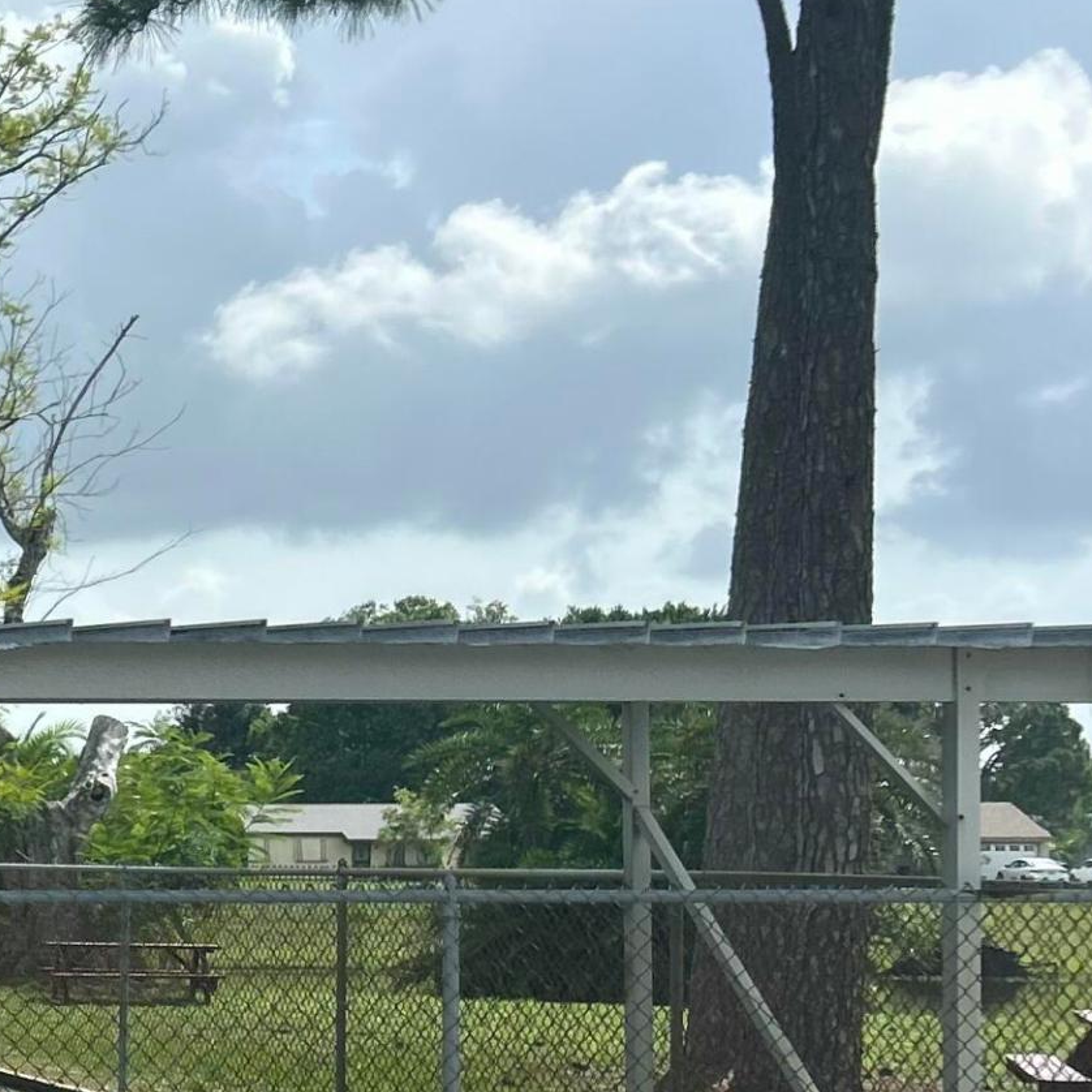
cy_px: 854
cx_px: -725
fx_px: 2820
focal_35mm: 79
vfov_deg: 21.7
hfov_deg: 18.4
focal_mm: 5.7
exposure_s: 1/5076
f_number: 1.5
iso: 50
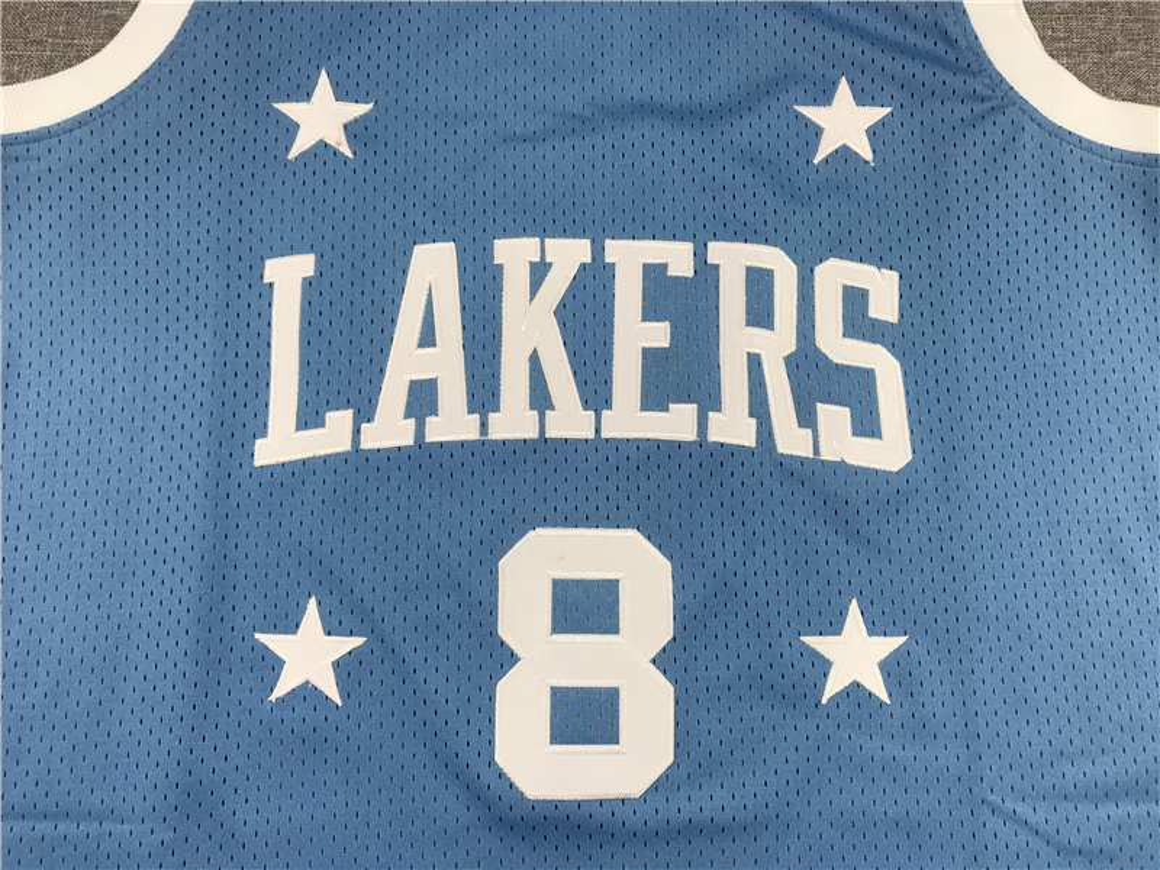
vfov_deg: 49.7
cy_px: 435
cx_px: 580
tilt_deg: -80.4
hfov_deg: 63.4
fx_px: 938
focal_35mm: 28
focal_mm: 3.99
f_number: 1.8
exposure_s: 1/100
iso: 32
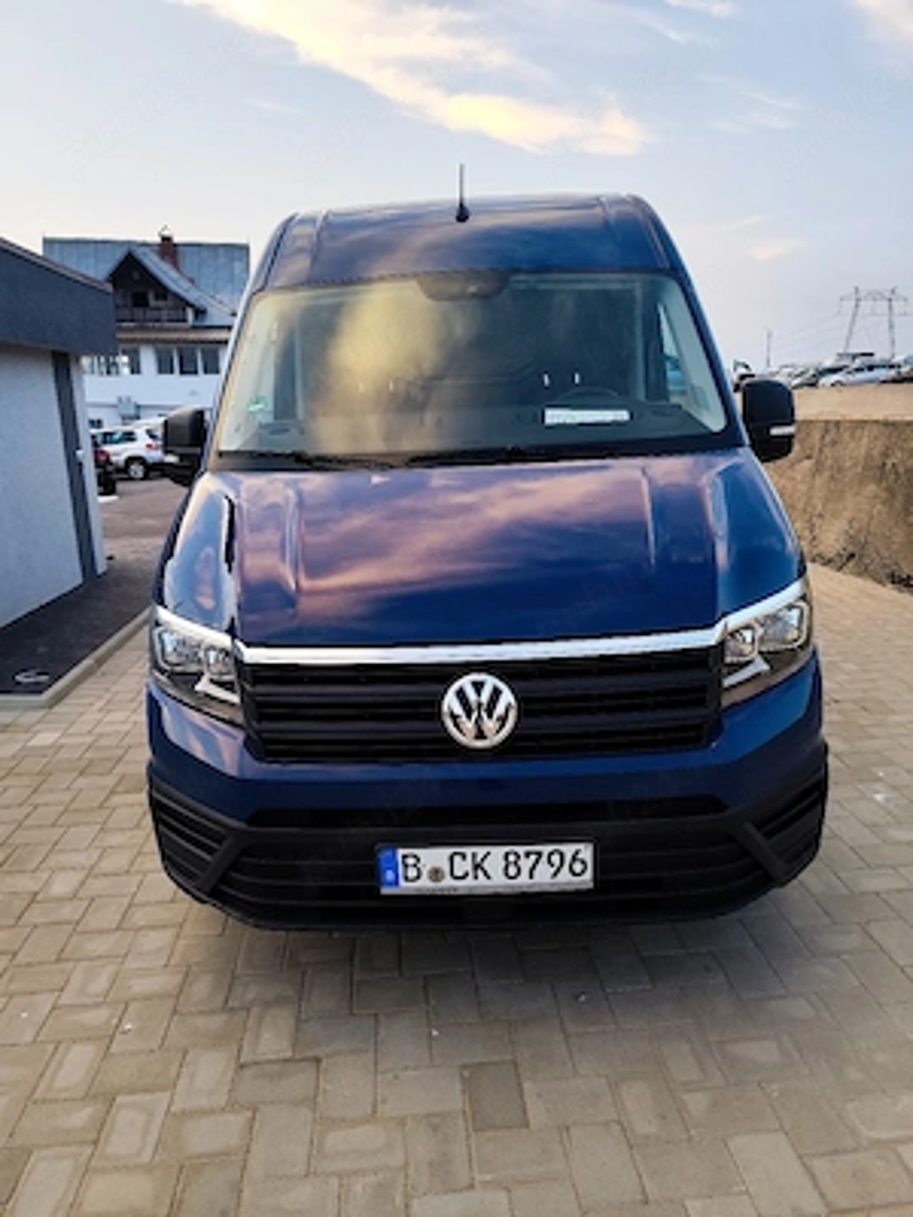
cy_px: 608
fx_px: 809
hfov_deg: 58.9
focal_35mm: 23
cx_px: 456
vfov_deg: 73.9
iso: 64
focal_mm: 6.14
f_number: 1.65
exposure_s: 1/100
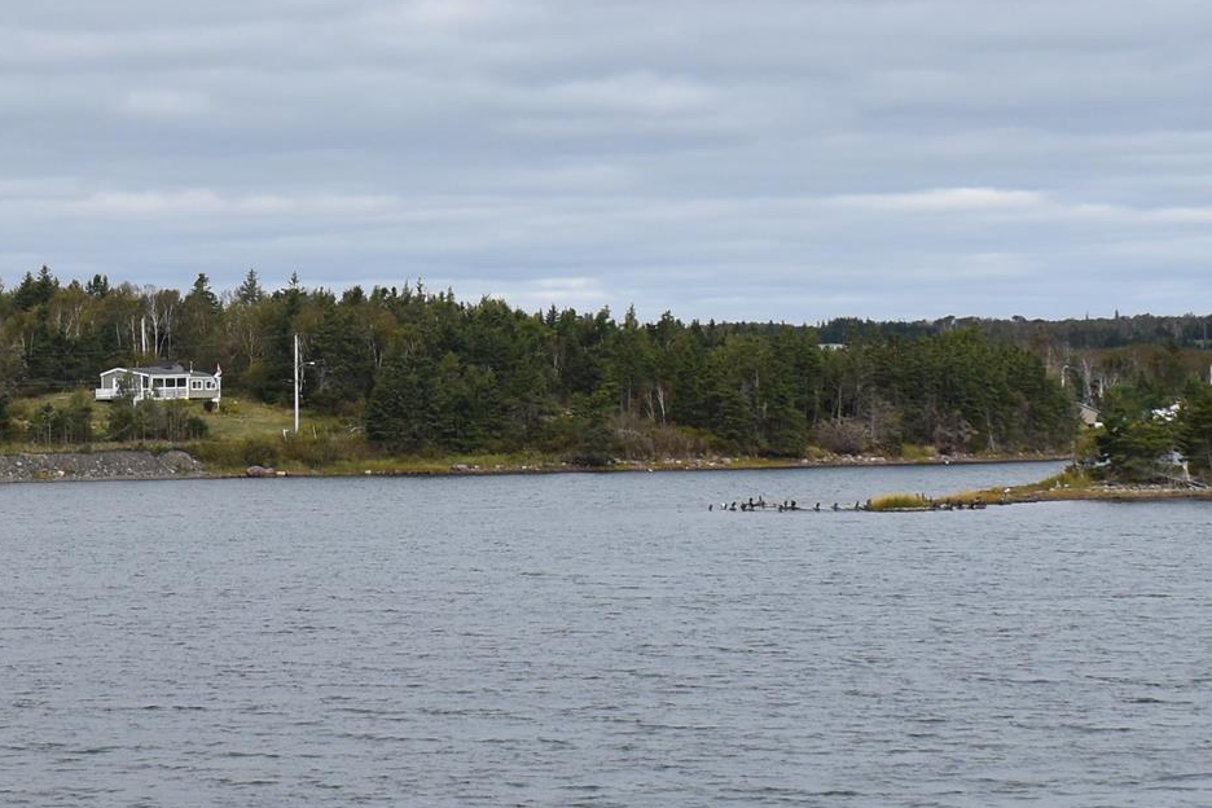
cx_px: 386
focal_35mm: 128
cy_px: 418
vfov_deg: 10.7
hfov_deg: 16.0
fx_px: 4309
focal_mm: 26
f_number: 10
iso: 200
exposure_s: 1/400
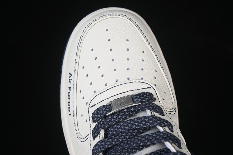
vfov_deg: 18.2
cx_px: 116
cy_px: 78
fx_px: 485
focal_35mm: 75
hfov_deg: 27.0
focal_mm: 50
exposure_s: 1/80
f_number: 7.1
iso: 160
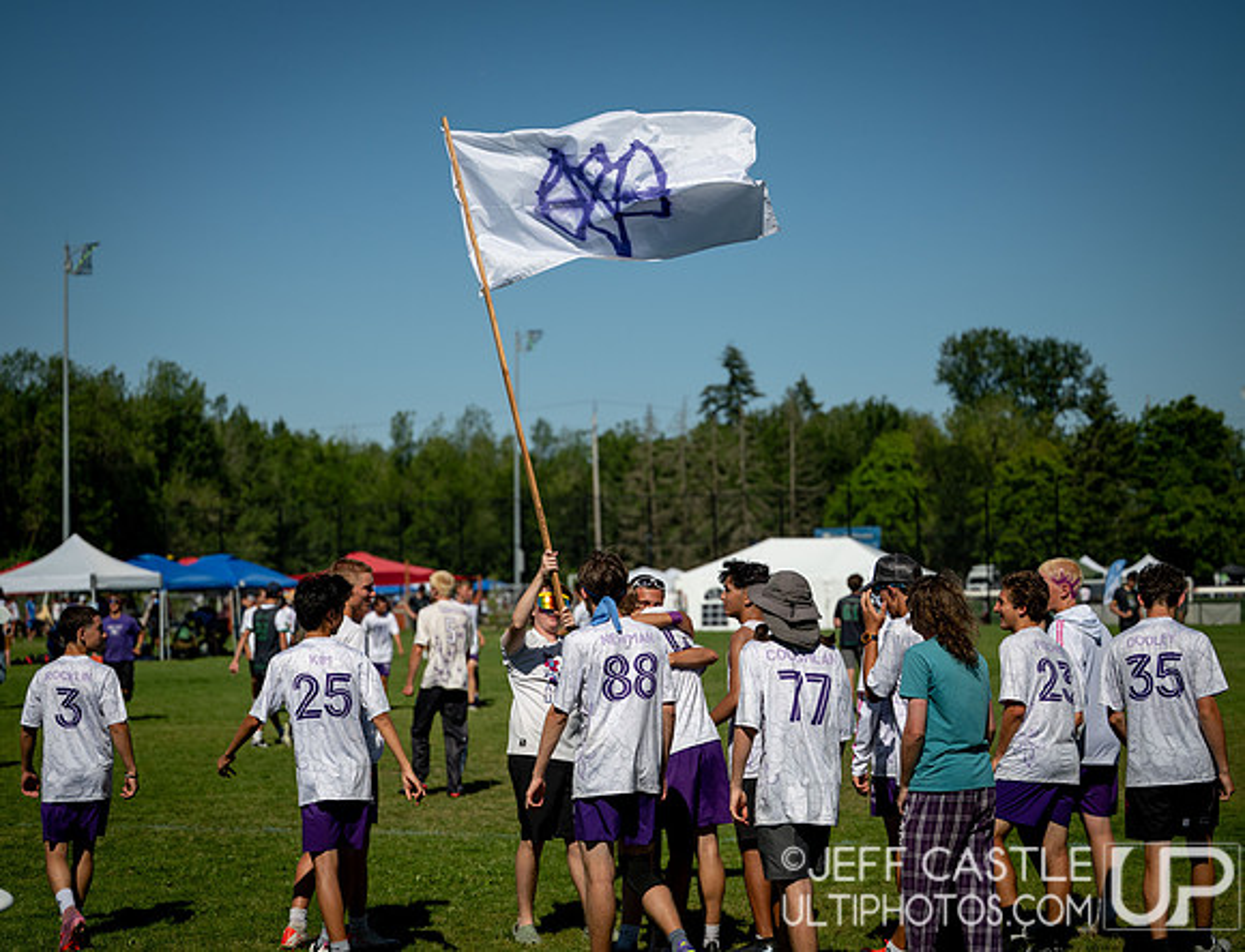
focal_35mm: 80
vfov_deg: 18.8
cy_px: 459
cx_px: 584
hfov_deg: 24.4
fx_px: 2883
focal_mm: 70
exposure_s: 1/6400
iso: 64
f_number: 2.8
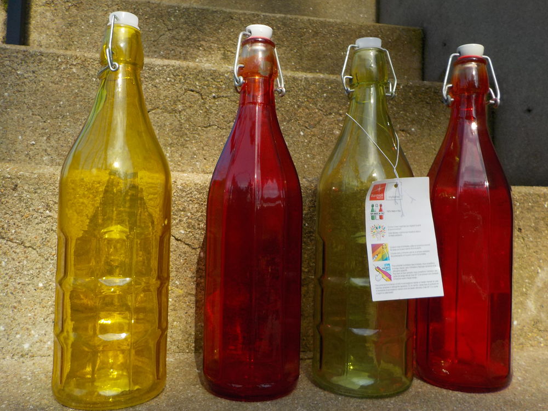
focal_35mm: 30
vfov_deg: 46.8
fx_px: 475
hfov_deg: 60.0
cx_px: 274
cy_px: 206
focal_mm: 4.1
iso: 125
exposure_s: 1/640
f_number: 3.3
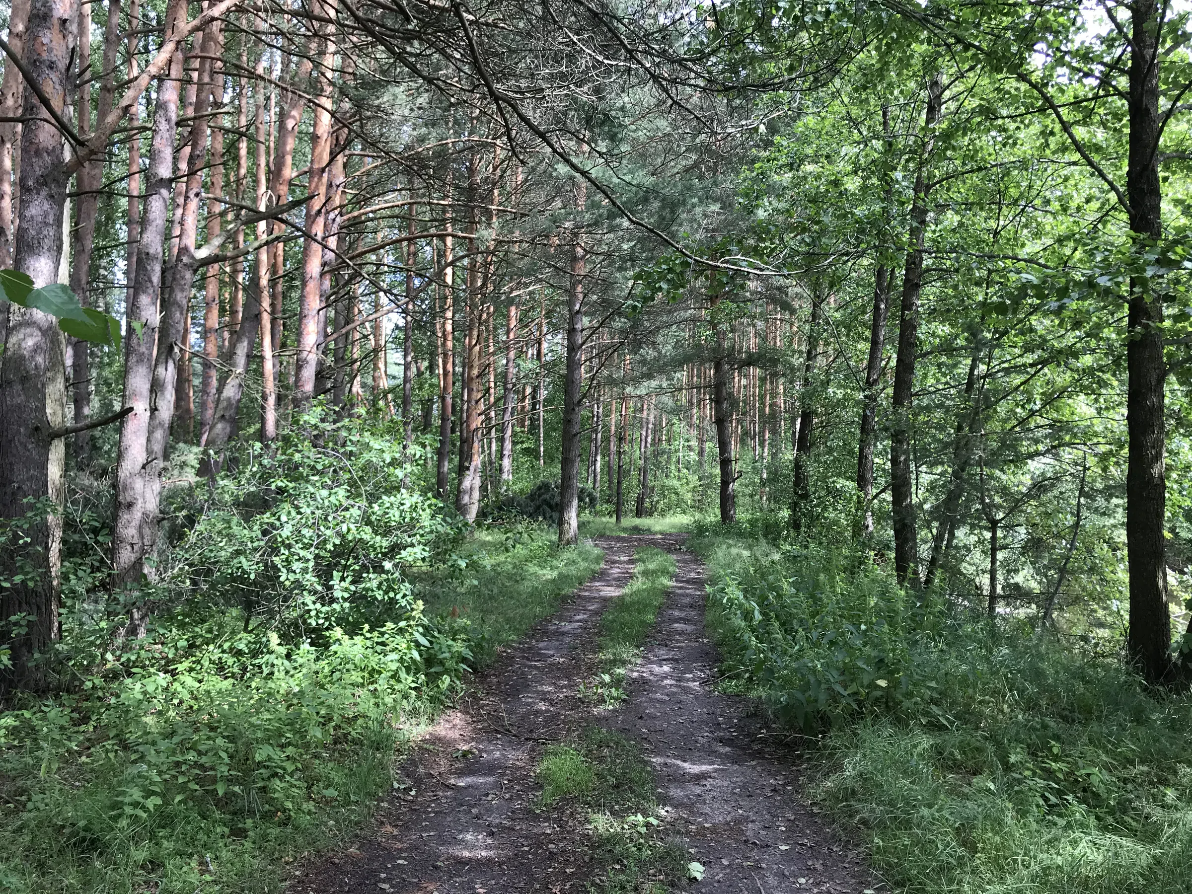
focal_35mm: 28
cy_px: 447
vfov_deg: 49.7
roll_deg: +0.8
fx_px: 964
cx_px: 596
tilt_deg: +3.8
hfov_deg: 63.4
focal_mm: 3.99
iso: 20
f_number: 1.8
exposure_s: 1/159
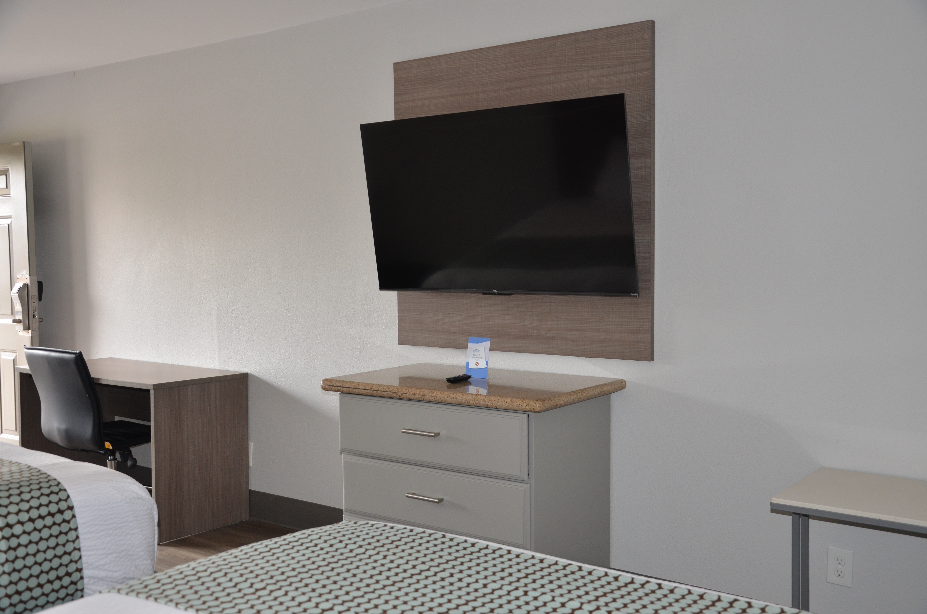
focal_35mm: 38
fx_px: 964
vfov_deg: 35.3
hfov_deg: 51.4
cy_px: 307
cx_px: 464
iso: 500
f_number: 4.5
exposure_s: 1/60
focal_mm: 25
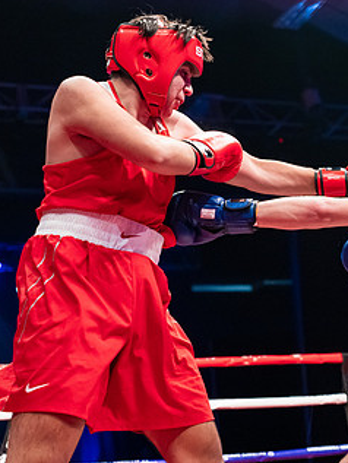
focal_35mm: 88
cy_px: 255
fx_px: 1179
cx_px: 382
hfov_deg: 16.3
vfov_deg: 22.2
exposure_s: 1/1000
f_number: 2.8
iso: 4000
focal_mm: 50
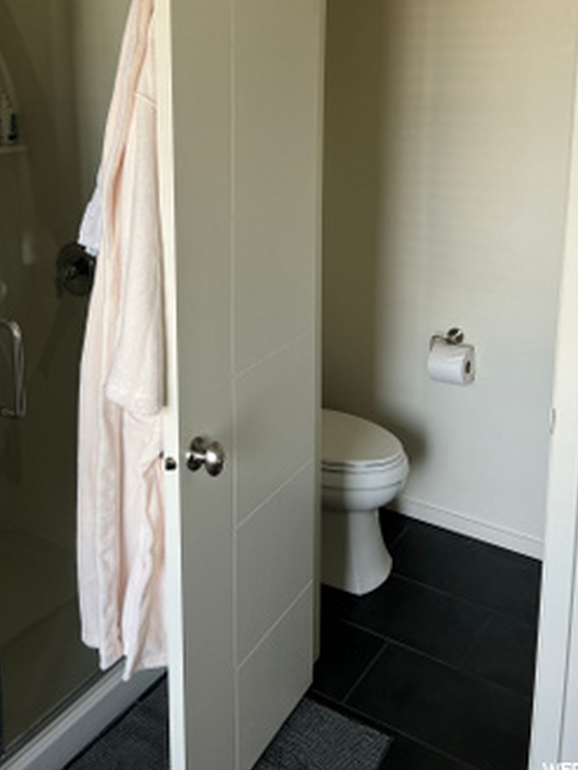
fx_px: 846
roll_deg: +0.0
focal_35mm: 38
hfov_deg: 37.3
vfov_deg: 47.6
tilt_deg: -9.2
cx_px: 195
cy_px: 216
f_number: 1.5
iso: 80
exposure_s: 1/120
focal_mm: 5.7
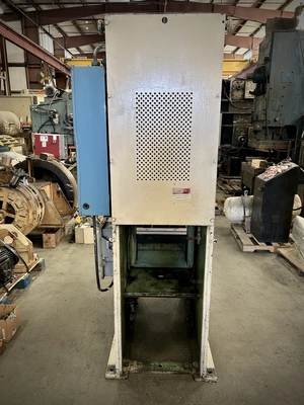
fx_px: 304
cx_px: 152
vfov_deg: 67.3
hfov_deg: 53.1
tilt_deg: -13.9
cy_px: 202
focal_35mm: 26
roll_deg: +0.0
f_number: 1.5
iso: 100
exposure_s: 1/60
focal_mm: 5.7
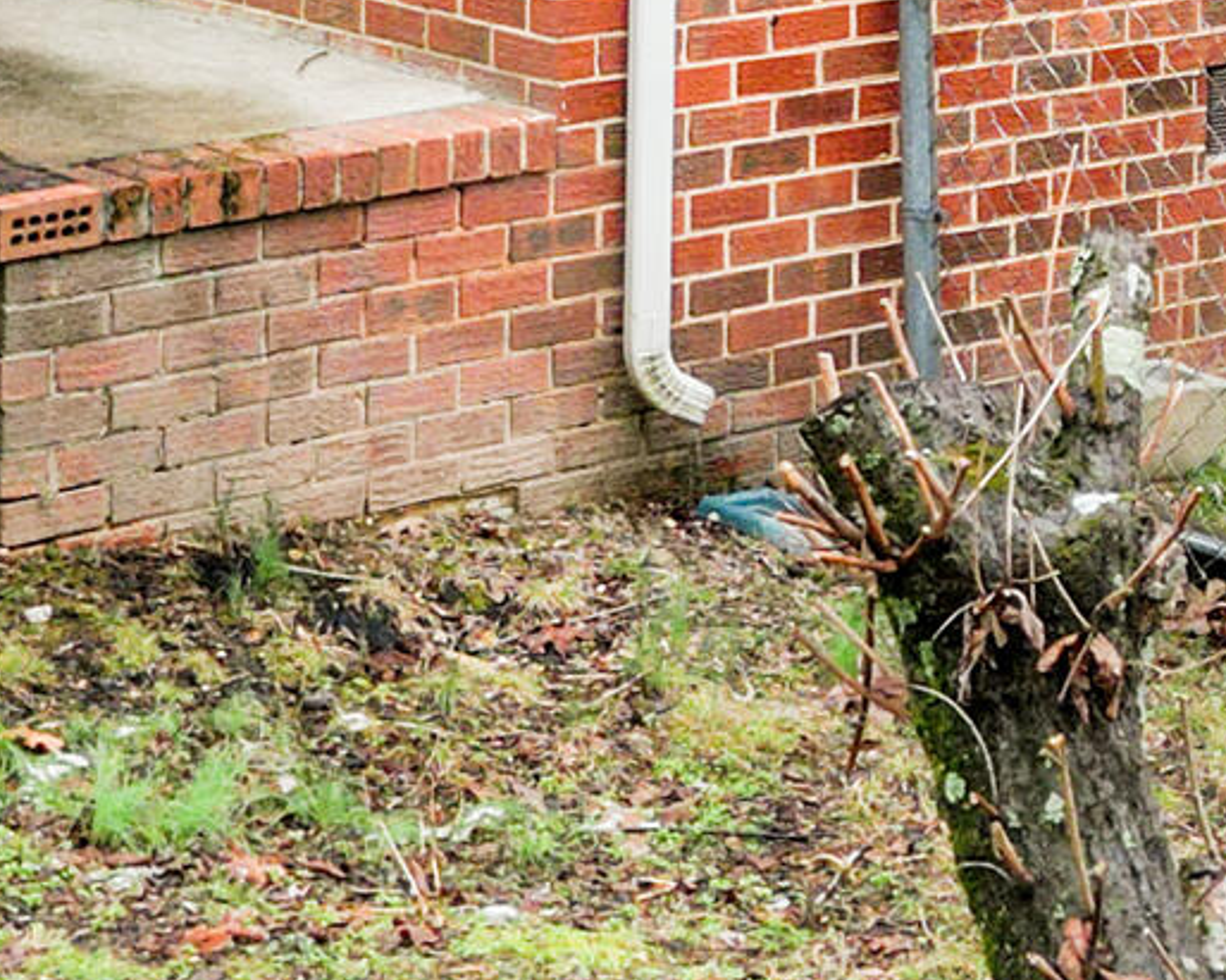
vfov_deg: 13.2
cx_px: 599
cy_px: -182
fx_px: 4136
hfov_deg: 16.9
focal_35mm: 114
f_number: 1.7
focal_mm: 6.72
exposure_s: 1/15
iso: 380
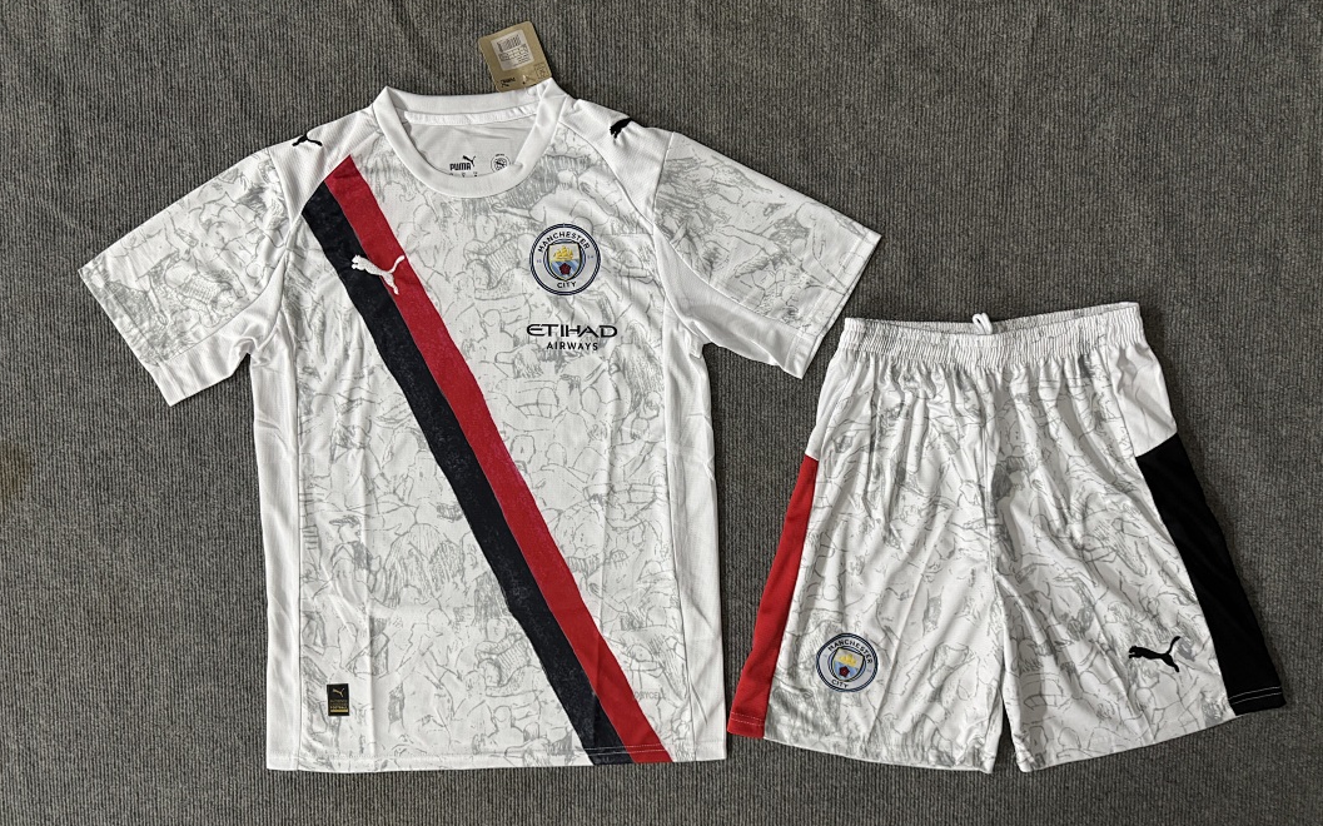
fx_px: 937
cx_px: 670
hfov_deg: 70.4
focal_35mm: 26
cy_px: 410
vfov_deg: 47.6
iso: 500
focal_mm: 6.76
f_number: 1.78
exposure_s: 1/60
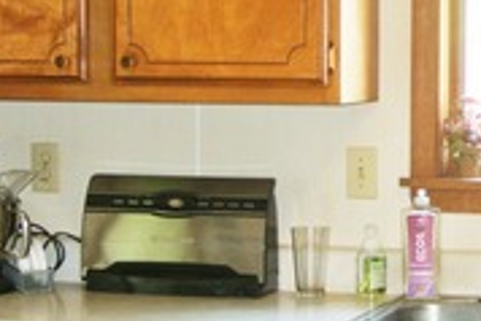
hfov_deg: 14.3
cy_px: 232
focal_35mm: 140
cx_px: 527
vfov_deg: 9.8
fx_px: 1872
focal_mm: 14.5
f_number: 4
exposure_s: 1/60
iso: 280
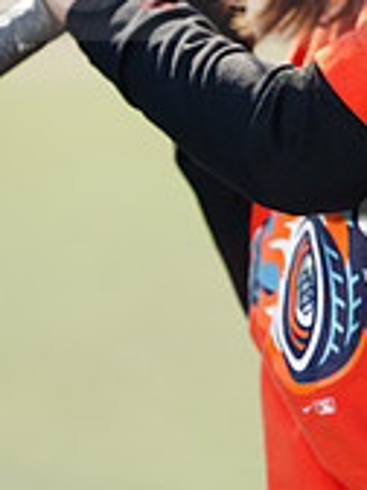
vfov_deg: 3.0
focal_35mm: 664
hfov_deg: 2.2
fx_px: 9386
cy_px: -52
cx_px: 447
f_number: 4
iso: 50
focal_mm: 200
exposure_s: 1/250
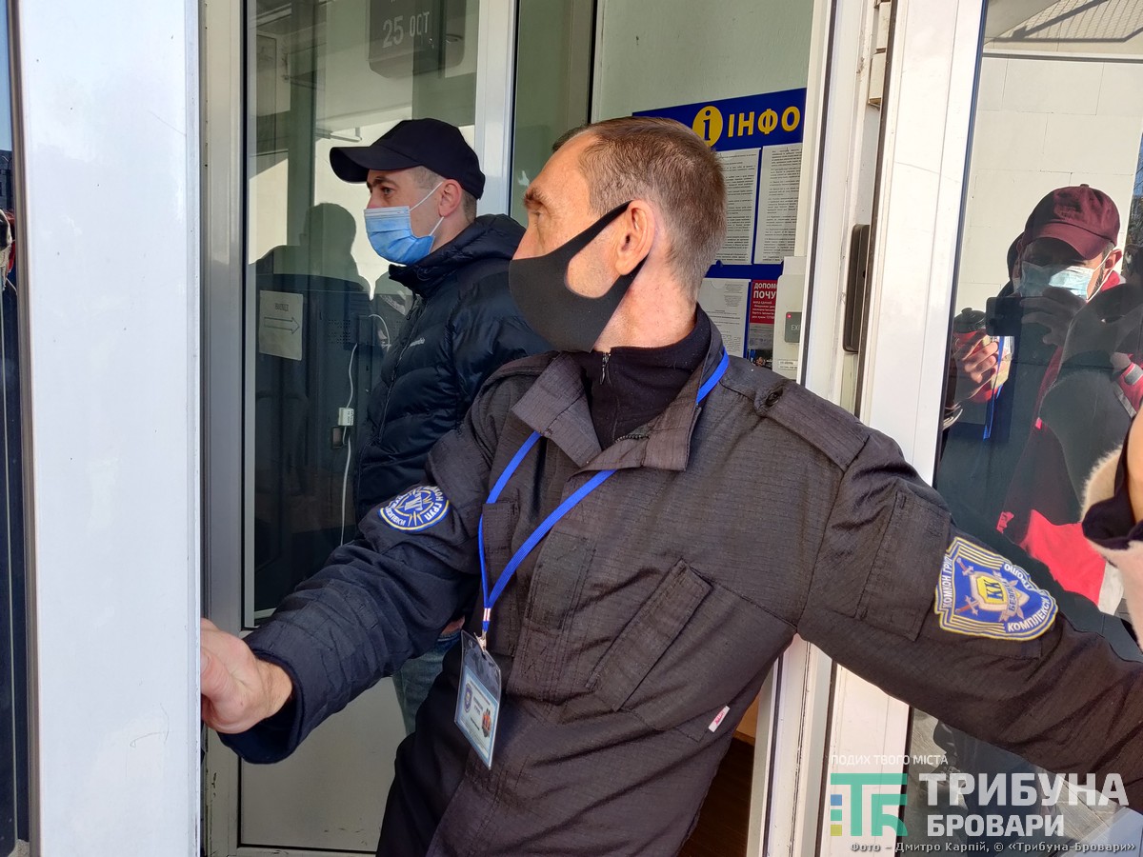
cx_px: 572
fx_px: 825
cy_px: 428
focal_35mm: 25
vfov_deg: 54.9
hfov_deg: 69.4
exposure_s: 1/50
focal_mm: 4.25
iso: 250
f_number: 1.7
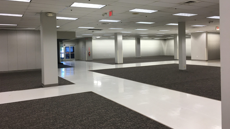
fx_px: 195
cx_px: 114
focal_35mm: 32
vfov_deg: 36.5
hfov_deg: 61.0
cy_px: 51
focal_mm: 4.15
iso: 25
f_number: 2.2
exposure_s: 1/30
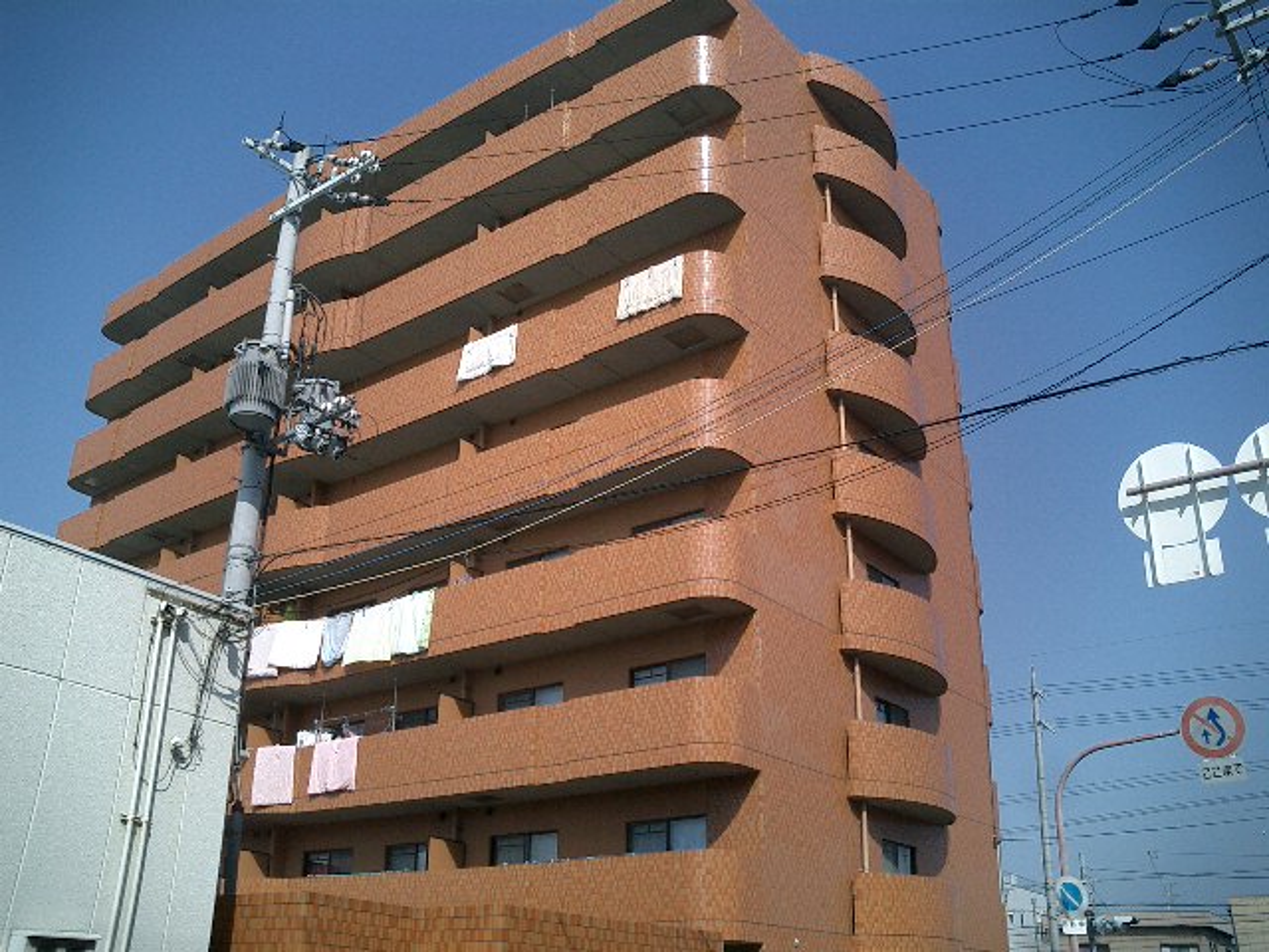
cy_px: 476
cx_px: 634
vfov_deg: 40.7
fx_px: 1283
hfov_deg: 52.6
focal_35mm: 35
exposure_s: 1/1000
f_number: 4.2
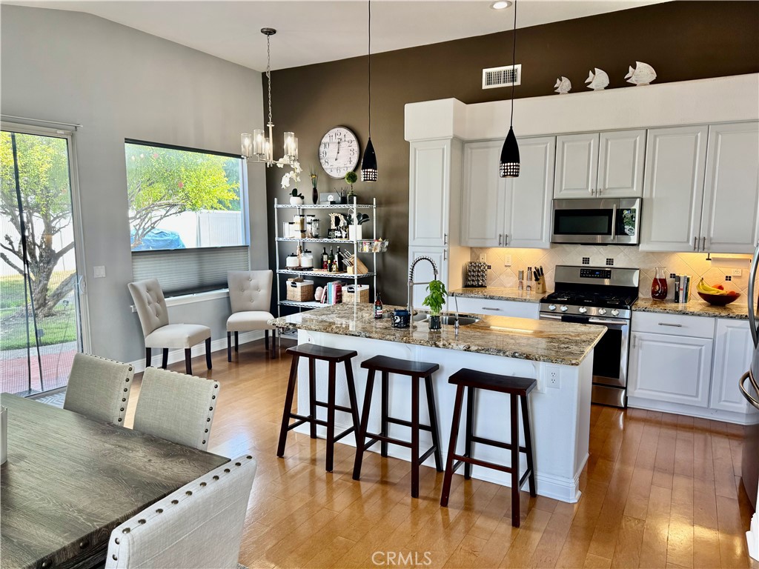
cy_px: 284
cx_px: 380
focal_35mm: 24
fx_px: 526
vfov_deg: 56.8
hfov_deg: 71.6
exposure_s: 1/120
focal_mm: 6.76
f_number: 1.78
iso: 80
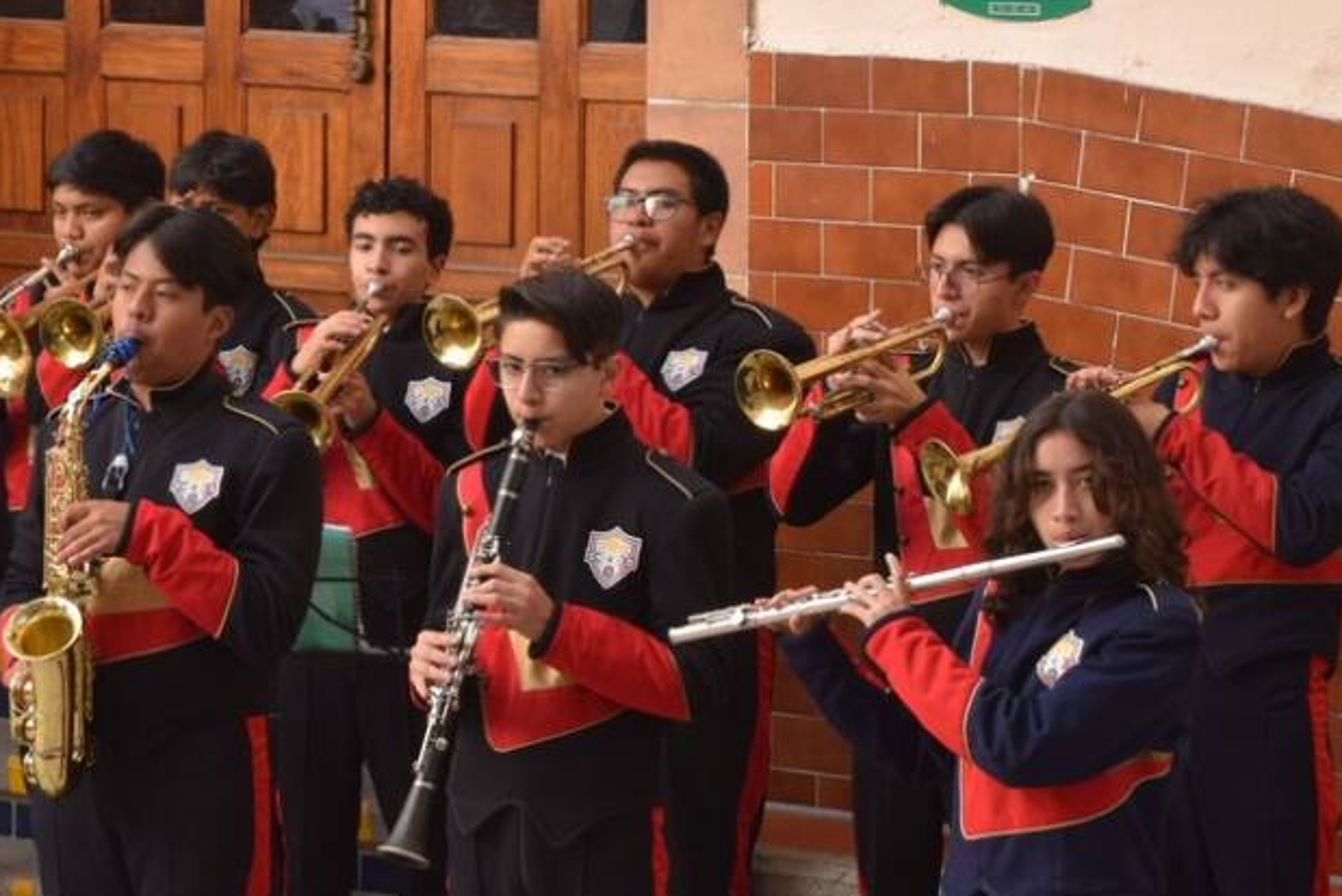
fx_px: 5779
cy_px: 281
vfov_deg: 8.9
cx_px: 425
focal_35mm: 155
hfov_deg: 13.2
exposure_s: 1/200
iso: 400
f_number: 7.1
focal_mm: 40
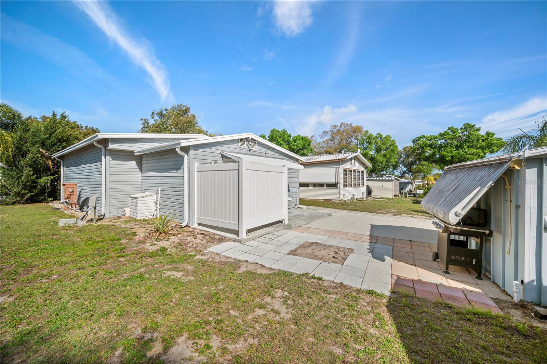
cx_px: 274
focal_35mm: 14
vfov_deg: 81.1
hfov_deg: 104.3
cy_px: 182
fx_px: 212
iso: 320
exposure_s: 1/640
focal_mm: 14
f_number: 7.1
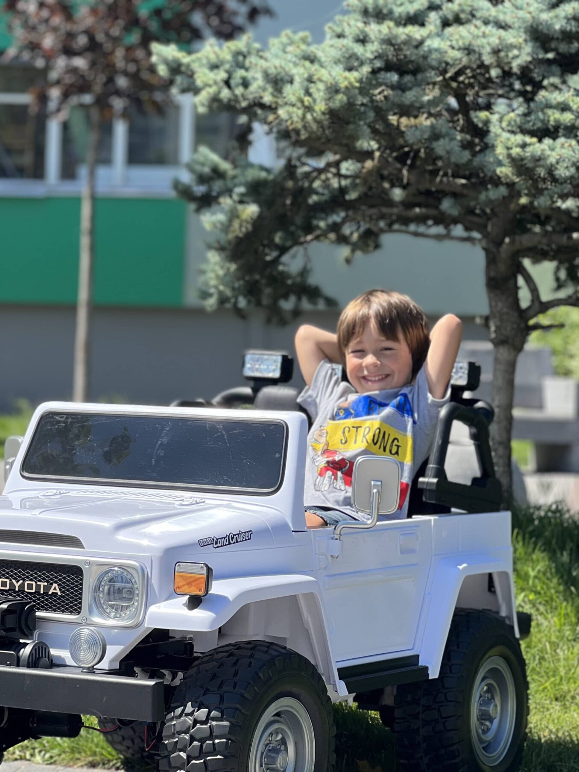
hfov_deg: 13.6
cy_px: 420
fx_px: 2431
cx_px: 199
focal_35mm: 109
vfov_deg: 18.0
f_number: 2.8
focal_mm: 9
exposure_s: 1/374
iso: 32
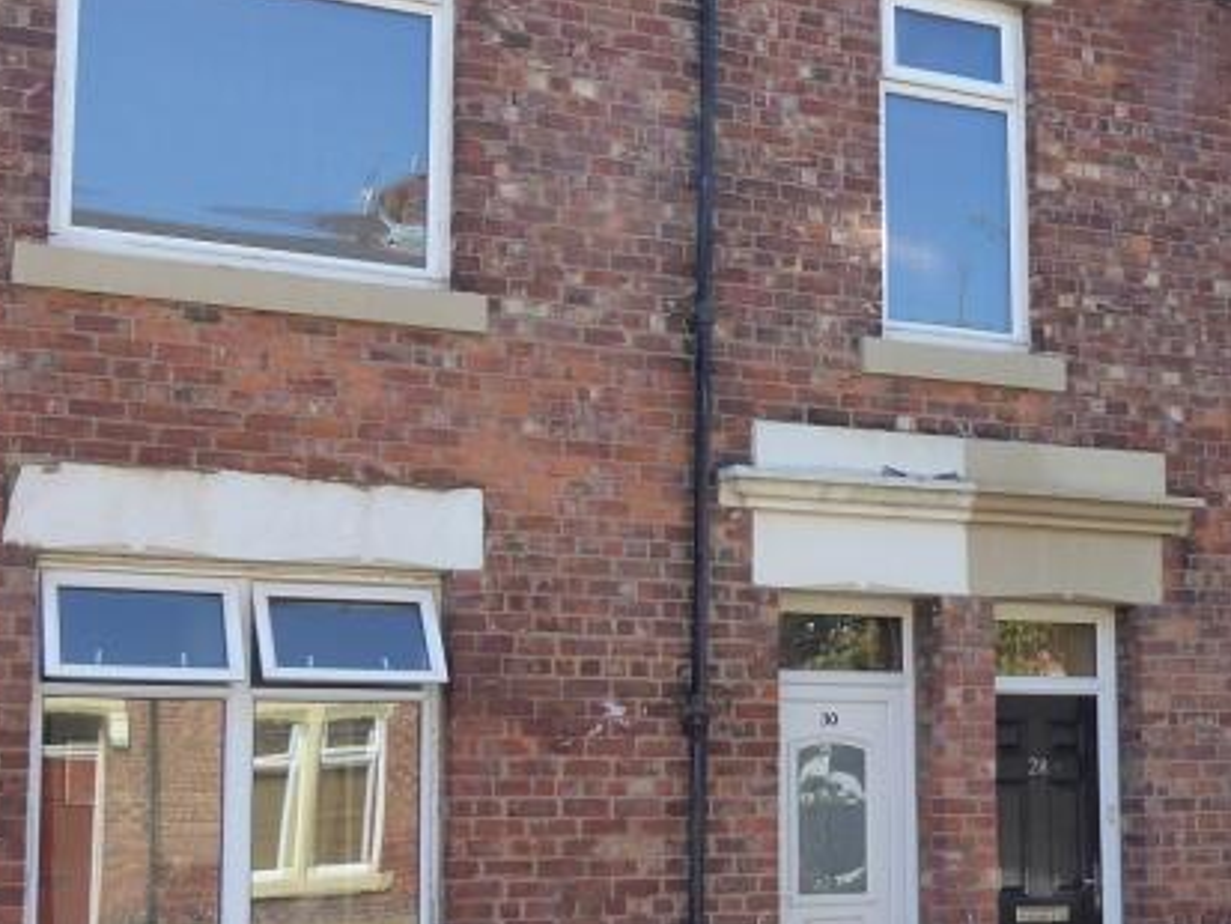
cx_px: 766
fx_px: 2205
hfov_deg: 31.1
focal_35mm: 62
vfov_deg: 23.6
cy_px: 557
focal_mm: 4.3
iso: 125
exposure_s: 1/200
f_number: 3.3
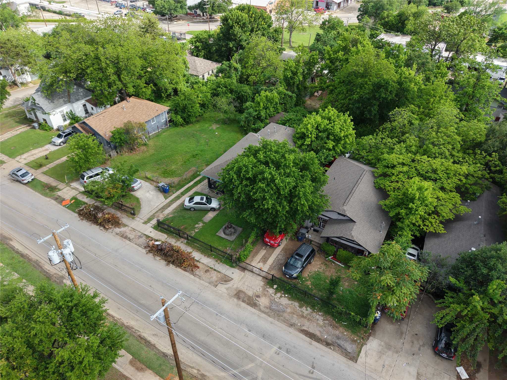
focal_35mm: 24
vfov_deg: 56.8
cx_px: 254
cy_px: 190
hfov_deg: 71.6
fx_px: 352
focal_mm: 8.67
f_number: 1.8
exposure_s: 1/1000
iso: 100
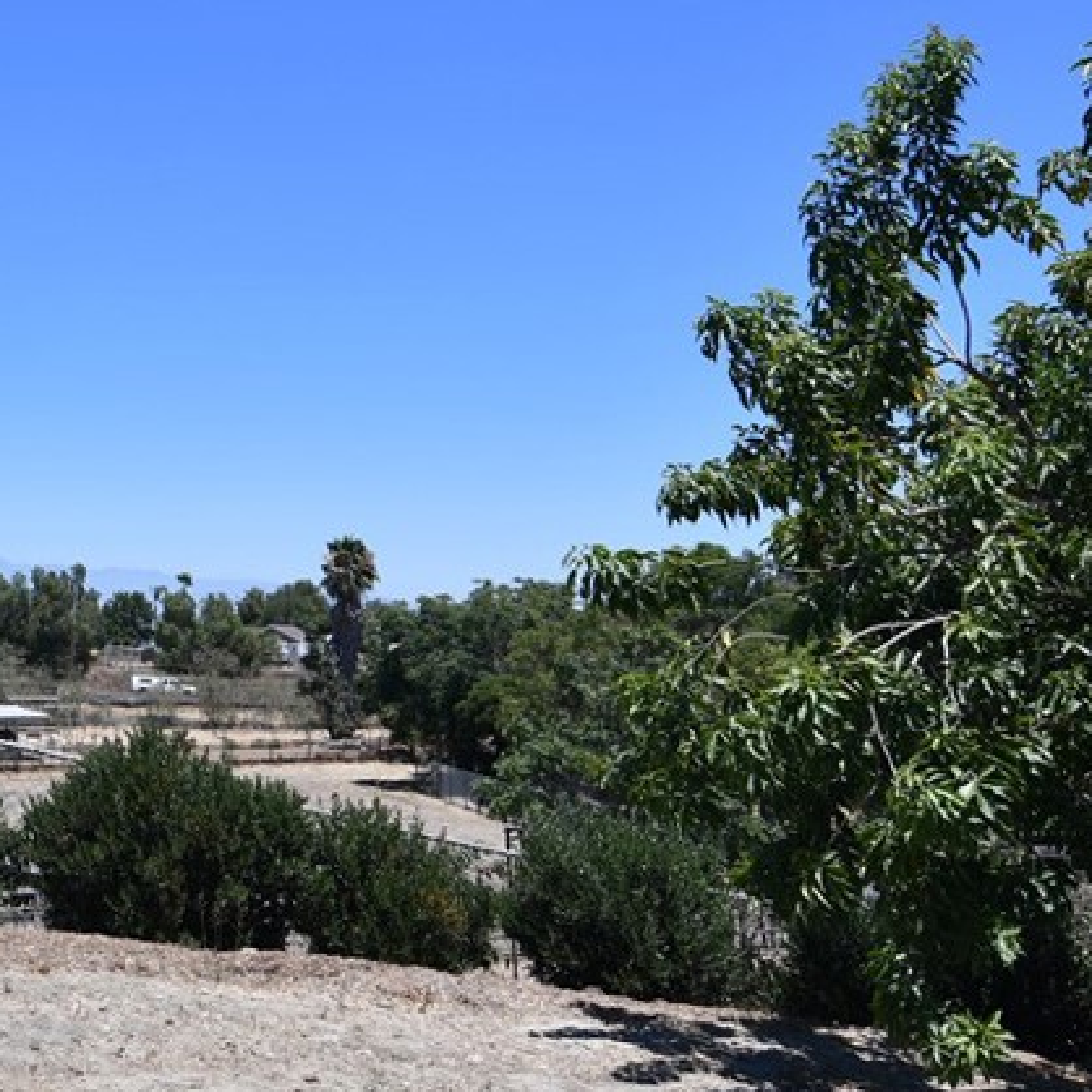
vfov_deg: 33.7
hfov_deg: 31.0
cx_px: -52
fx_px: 1785
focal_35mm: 50
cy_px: 370
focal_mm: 16
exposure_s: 1/320
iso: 100
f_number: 9
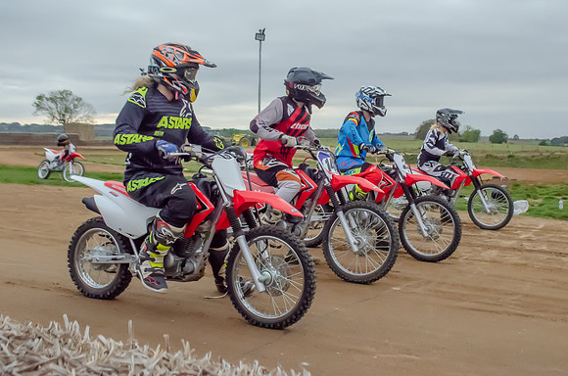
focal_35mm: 40
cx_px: 329
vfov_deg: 32.9
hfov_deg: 48.0
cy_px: 168
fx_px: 636
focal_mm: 22
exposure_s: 1/1600
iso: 6400
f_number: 11
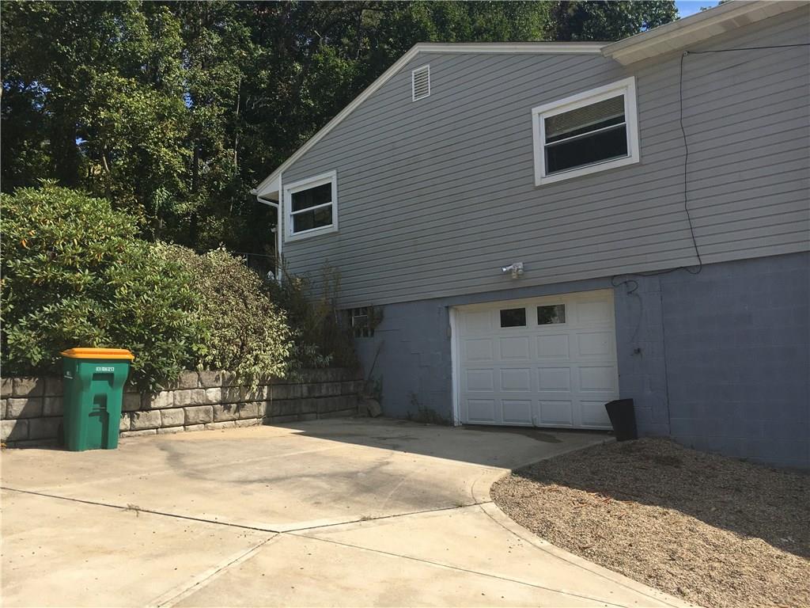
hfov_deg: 61.7
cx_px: 405
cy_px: 304
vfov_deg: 48.2
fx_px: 679
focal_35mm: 29
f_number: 2.2
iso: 25
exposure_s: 1/1876
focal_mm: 4.15
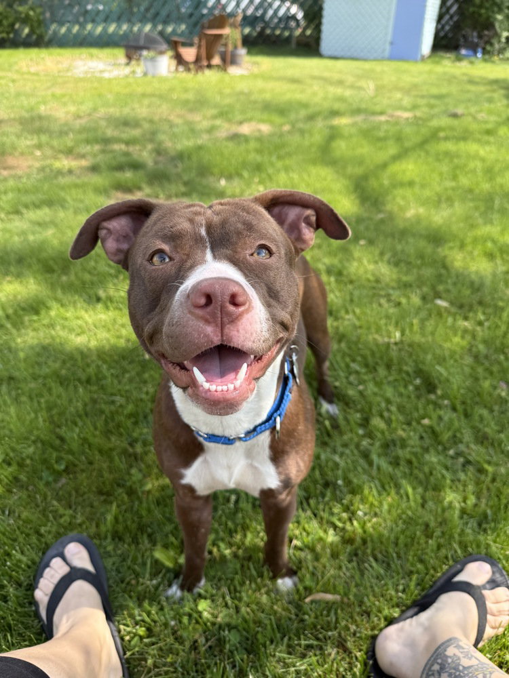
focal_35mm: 24
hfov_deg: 56.8
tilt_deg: -32.3
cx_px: 254
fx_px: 471
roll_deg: -2.7
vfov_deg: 71.6
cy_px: 339
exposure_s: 1/1091
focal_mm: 6.76
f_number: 1.78
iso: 80
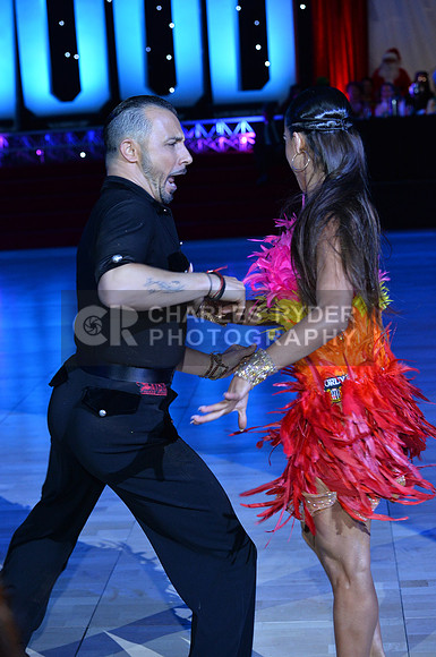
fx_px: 1275
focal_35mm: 70
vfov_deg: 28.9
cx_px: 218
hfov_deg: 19.4
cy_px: 328
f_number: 5
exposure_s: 1/250
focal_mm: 70
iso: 2000
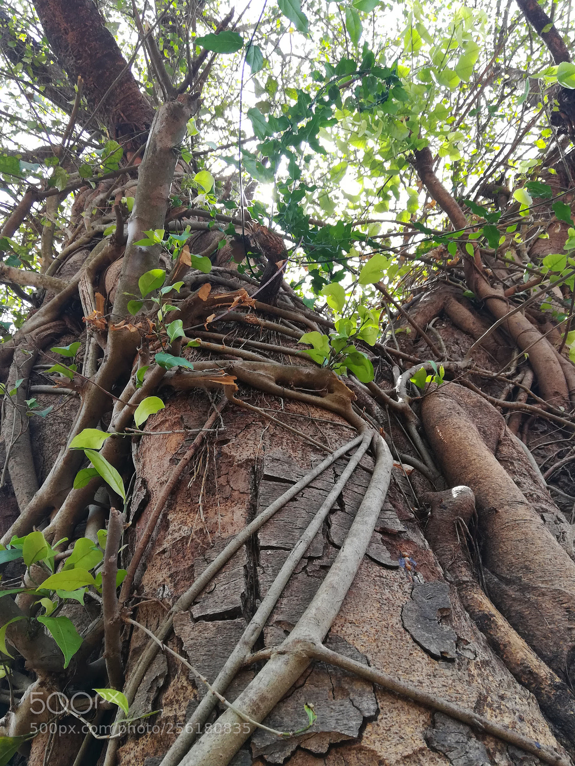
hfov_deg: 53.1
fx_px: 576
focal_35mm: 26
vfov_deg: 67.3
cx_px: 288
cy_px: 383
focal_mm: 3.83
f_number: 2.2
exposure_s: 1/112
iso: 50
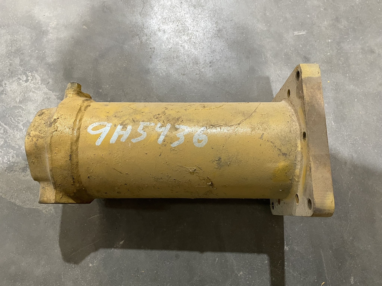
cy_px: 143
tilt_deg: -78.0
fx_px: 287
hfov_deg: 67.3
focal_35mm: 26
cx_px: 191
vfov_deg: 53.1
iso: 400
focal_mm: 4.2
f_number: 1.6
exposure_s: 1/60
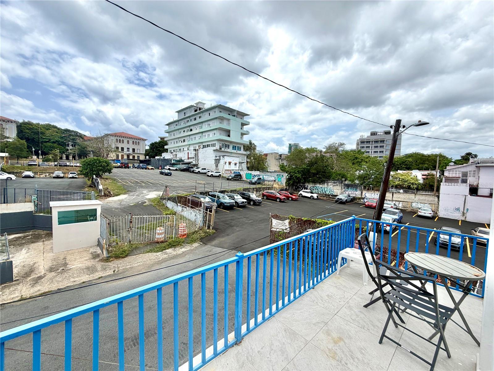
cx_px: 247
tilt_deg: -2.9
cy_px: 186
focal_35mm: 14
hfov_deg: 102.1
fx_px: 200
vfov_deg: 85.7
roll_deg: -1.5
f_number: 2.2
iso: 20
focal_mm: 2.22
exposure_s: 1/1125
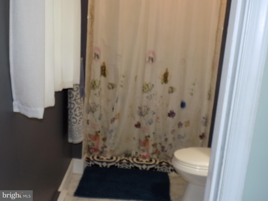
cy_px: 100
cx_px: 134
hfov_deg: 50.1
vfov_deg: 38.7
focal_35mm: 37
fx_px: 287
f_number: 3.5
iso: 200
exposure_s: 1/30
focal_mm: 6.6
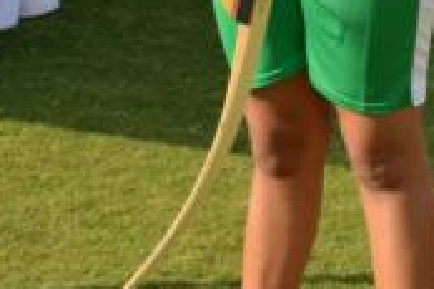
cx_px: 346
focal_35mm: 180
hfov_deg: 11.4
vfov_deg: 7.4
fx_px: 2168
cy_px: -217
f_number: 8
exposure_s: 1/250
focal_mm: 45
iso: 100
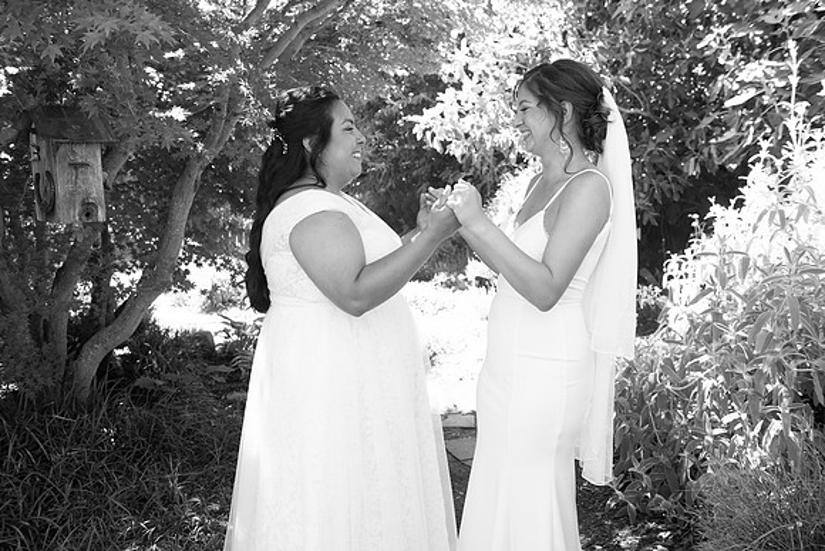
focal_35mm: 32
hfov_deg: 58.7
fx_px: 733
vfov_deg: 41.1
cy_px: 276
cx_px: 412
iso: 640
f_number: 4
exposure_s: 1/400
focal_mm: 32
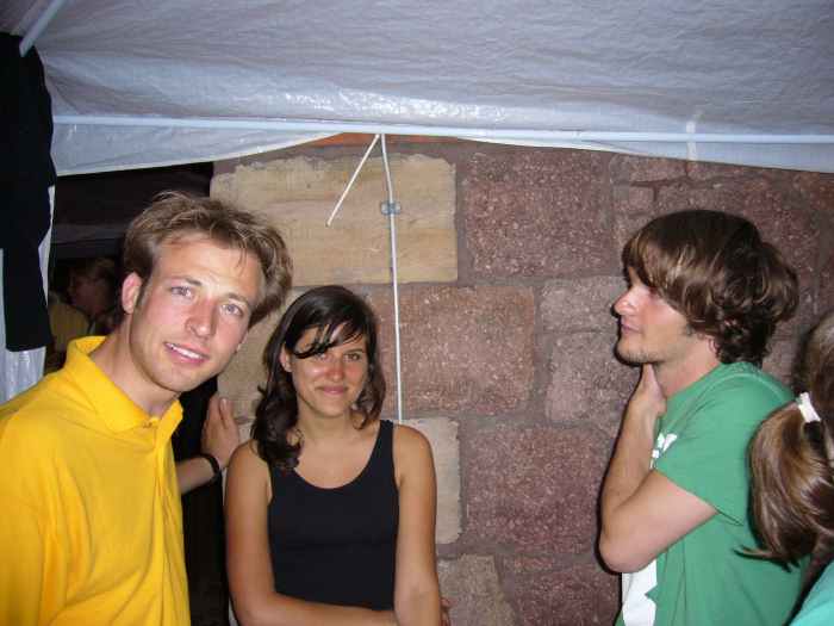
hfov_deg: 52.6
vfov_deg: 40.7
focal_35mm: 35
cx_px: 417
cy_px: 313
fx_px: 843
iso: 125
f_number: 2.8
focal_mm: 5.8
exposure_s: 1/60
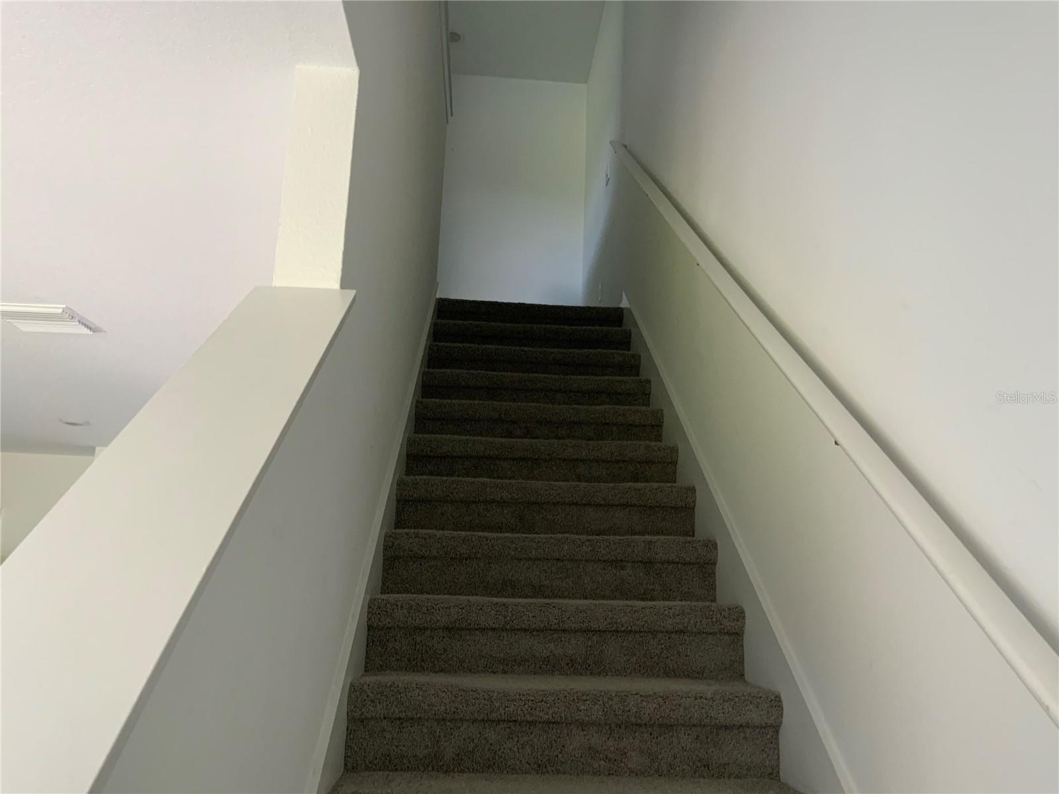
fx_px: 887
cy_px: 397
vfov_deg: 48.2
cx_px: 530
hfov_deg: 61.7
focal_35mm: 29
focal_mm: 3
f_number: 1.8
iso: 100
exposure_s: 1/60
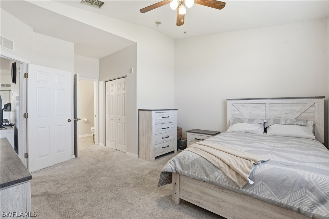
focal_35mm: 16
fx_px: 146
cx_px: 164
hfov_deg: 96.8
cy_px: 110
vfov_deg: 73.7
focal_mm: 16
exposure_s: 1/30
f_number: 9
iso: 400
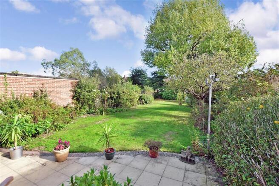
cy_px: 93
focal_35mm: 15
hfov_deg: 100.4
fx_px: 116
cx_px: 140
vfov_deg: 77.3
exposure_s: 1/100
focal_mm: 10
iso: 200
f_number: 6.3
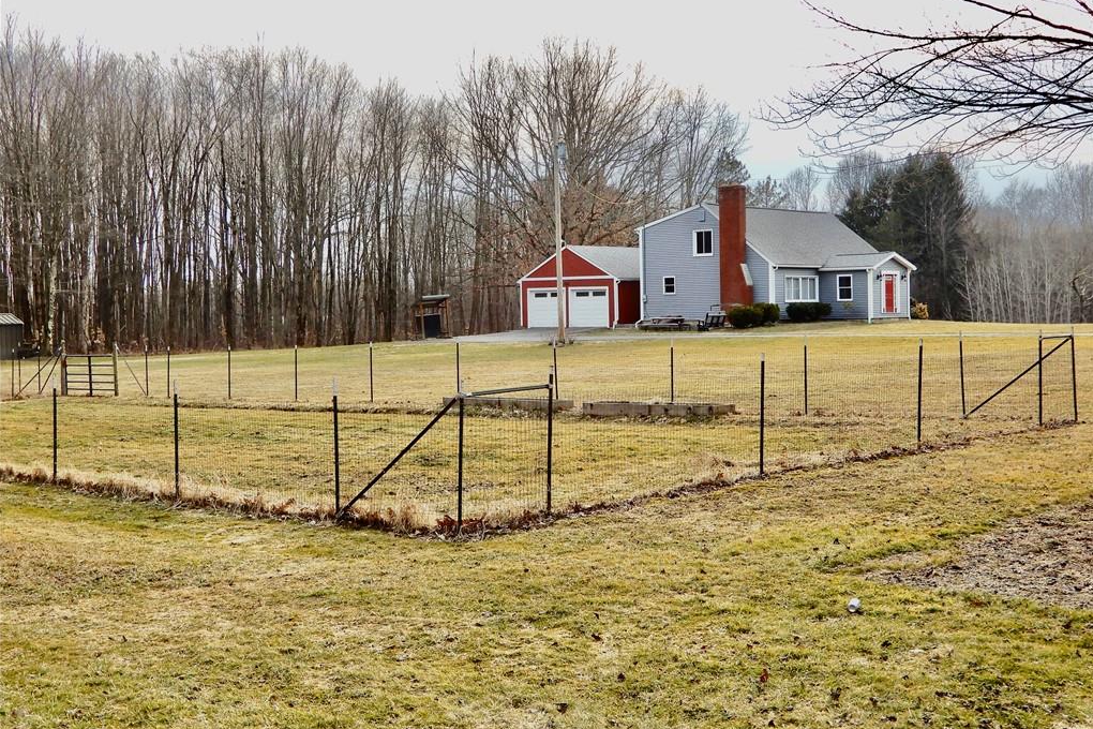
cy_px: 337
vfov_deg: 28.6
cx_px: 548
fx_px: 1427
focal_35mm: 47
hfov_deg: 41.9
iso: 80
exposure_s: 1/200
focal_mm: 8
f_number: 4
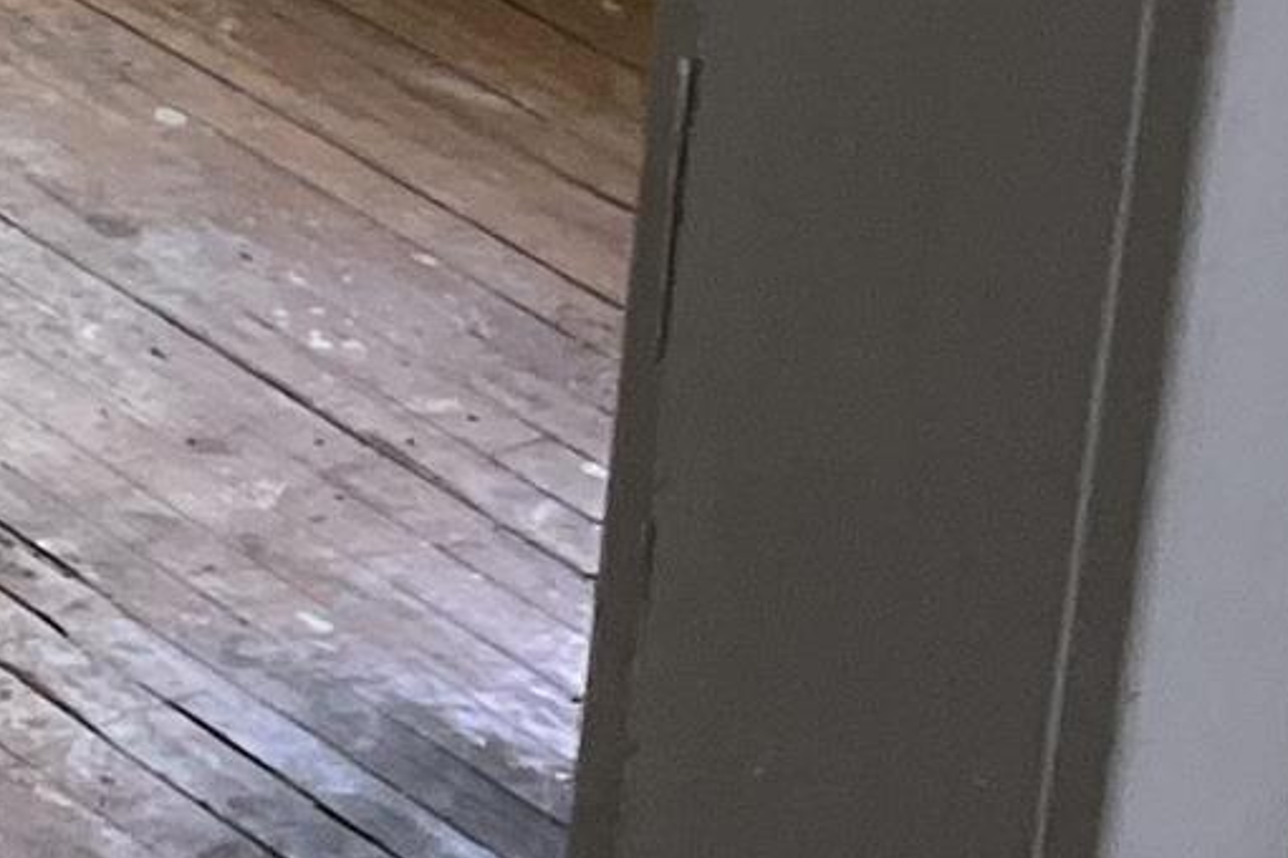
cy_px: -1923
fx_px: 5831
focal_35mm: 163
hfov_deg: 10.4
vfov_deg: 7.2
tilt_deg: -10.7
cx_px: -2071
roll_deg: +0.5
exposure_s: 1/100
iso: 125
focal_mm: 5.1
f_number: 1.6
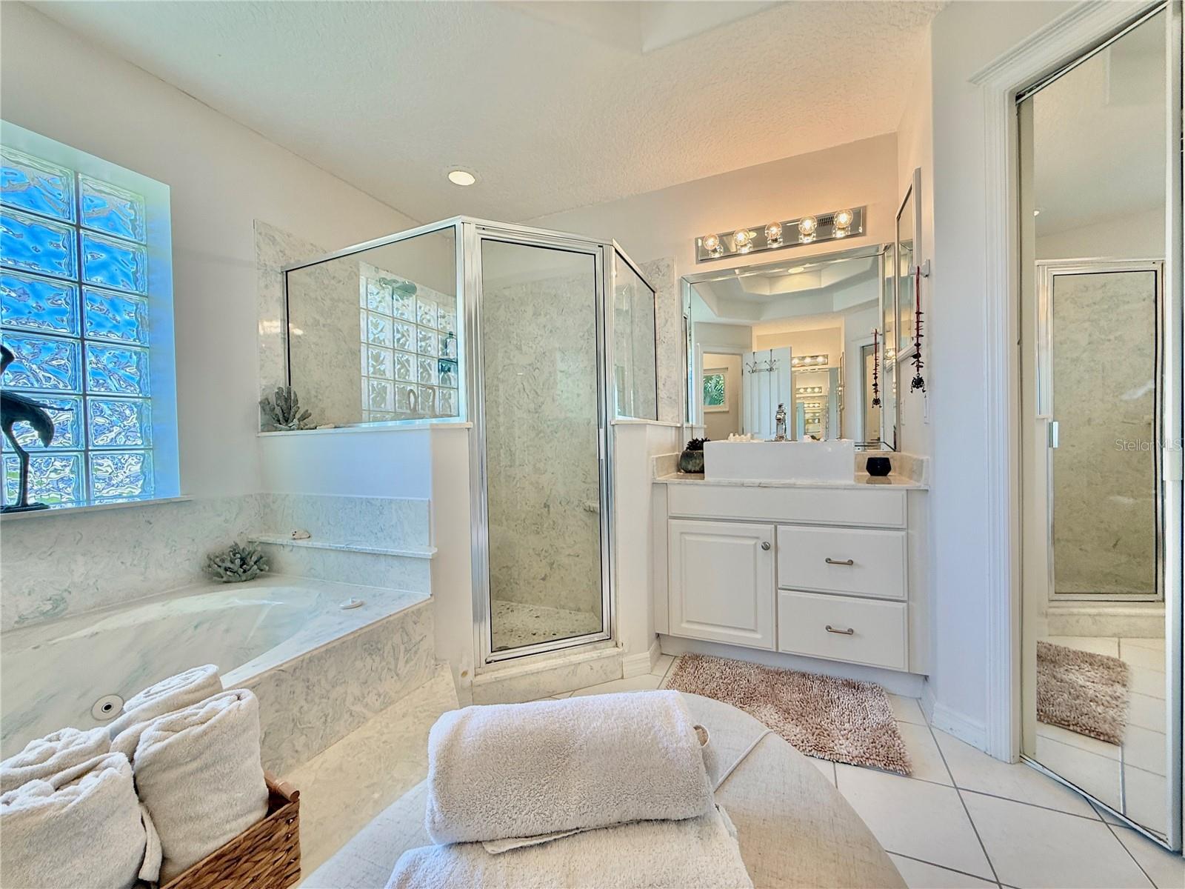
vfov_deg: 85.7
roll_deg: +0.8
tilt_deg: -0.6
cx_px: 592
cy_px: 444
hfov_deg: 102.1
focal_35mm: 14
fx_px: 479
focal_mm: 2.22
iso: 64
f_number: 2.2
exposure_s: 1/120
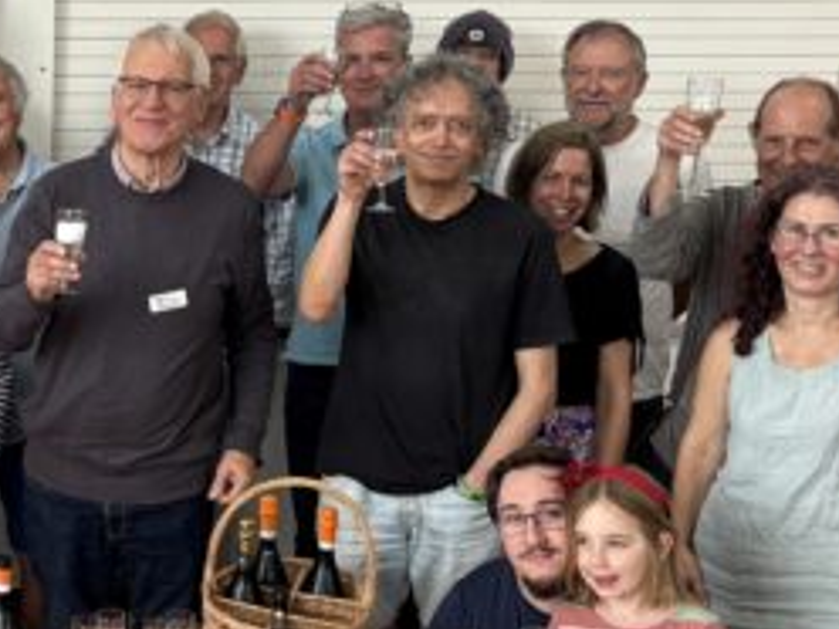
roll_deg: +0.2
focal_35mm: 73
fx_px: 1769
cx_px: -41
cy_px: 355
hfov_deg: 25.1
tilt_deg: -15.1
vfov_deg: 20.2
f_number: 1.6
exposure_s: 1/121
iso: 100
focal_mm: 5.96
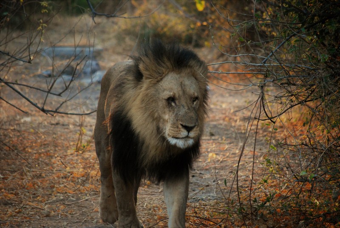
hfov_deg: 7.6
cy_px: 114
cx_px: 170
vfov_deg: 5.1
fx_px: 2554
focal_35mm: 270
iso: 1600
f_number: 5.6
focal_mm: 180
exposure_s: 1/400
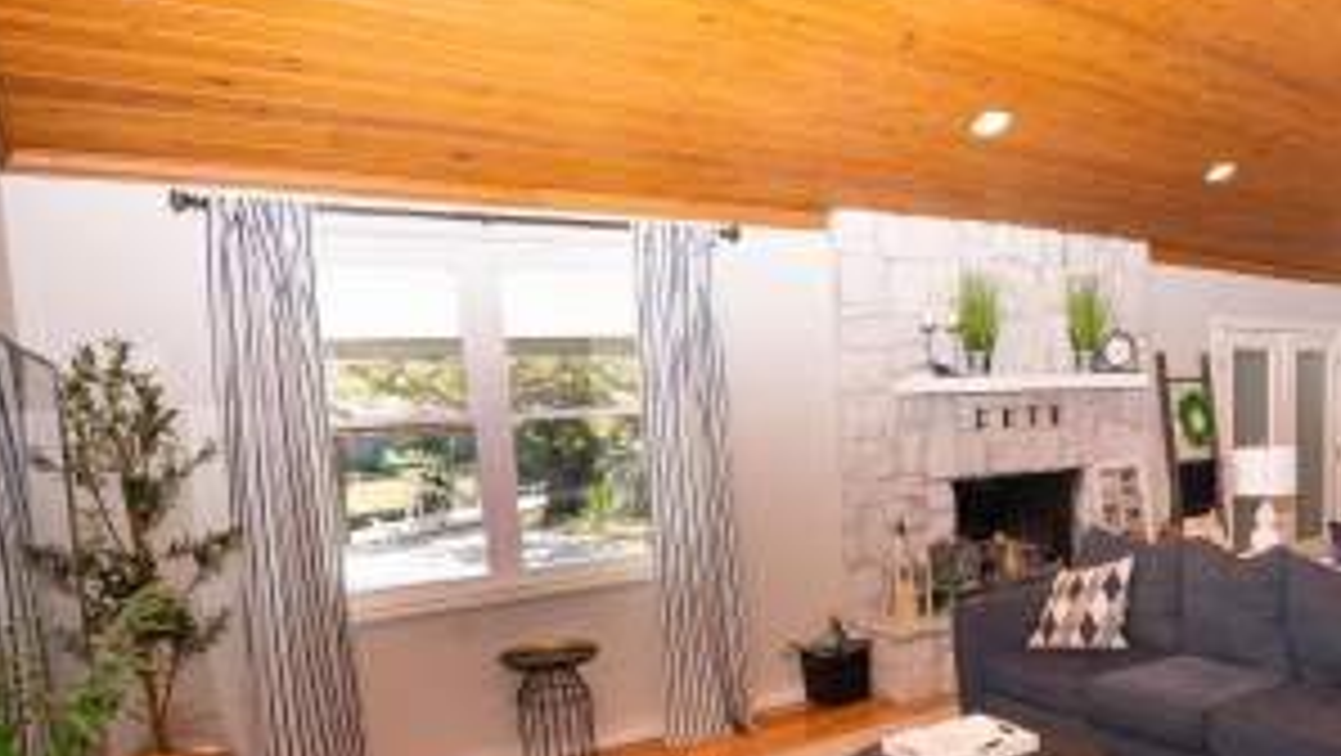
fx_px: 961
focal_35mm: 27
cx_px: 986
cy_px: 540
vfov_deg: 42.0
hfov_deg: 66.0
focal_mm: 16
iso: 400
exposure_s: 1/250
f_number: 6.3
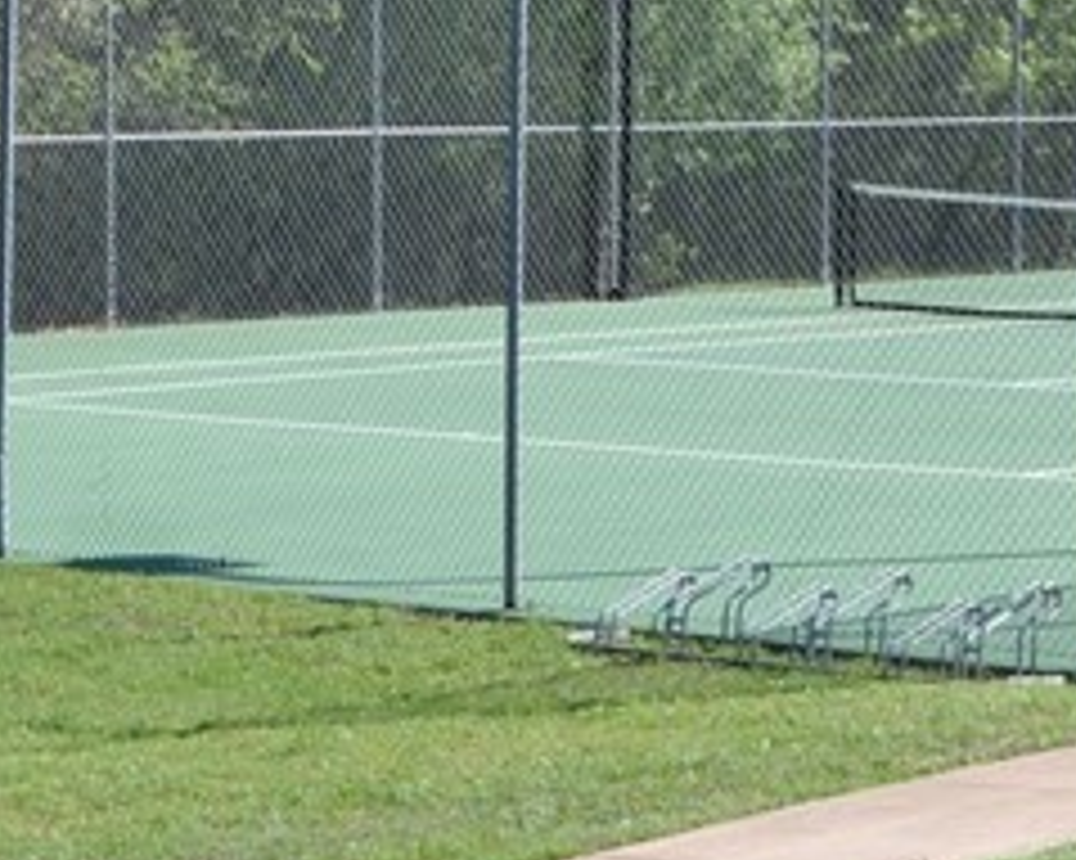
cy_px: 248
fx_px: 5097
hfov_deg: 12.0
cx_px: 990
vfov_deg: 9.6
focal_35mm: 160
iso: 200
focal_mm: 25
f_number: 9
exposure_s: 1/320
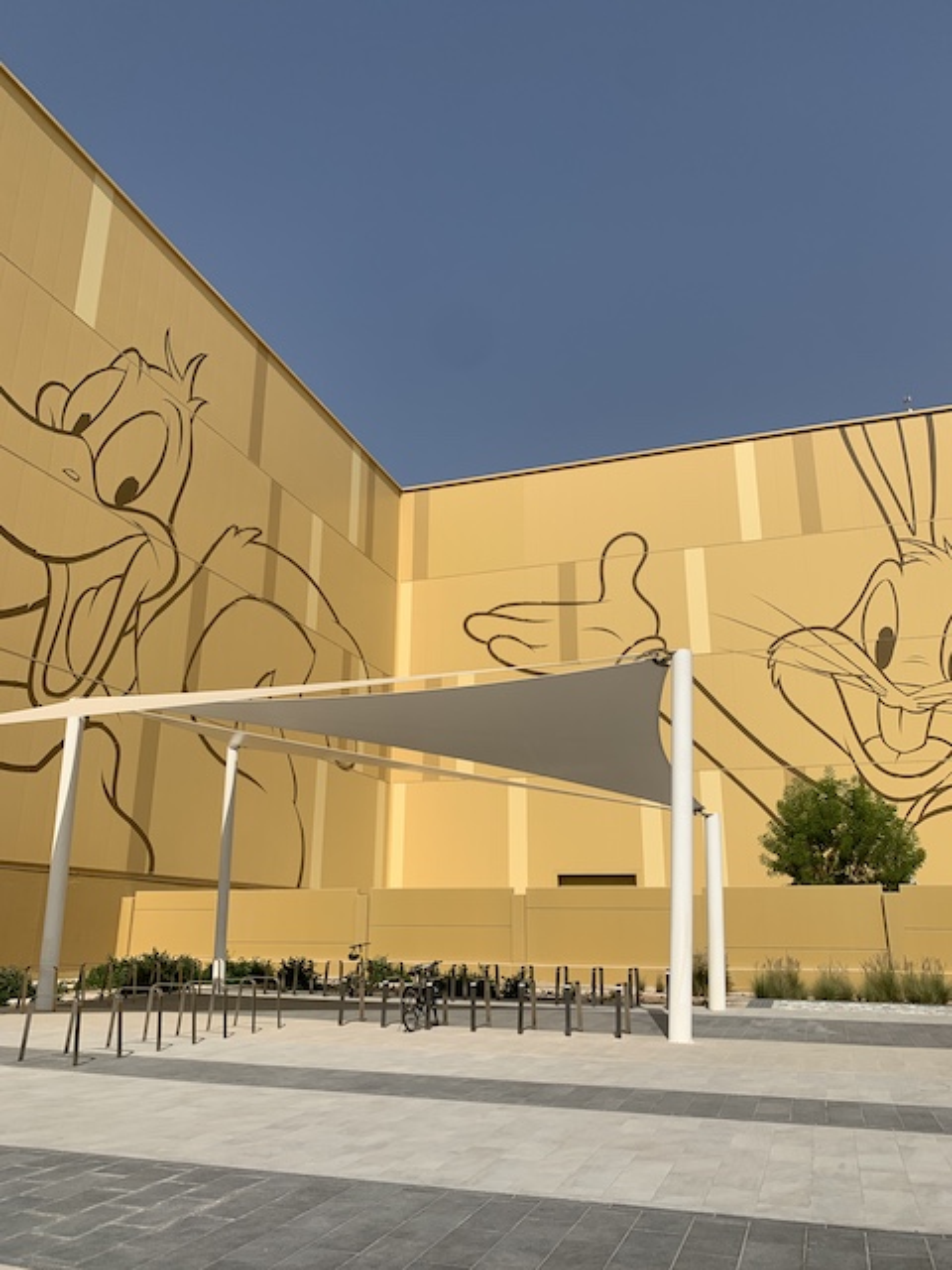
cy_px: 635
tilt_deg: +18.4
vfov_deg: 67.3
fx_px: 953
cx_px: 476
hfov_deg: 53.1
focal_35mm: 26
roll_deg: -0.3
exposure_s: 1/5405
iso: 25
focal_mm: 4.25
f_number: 1.8
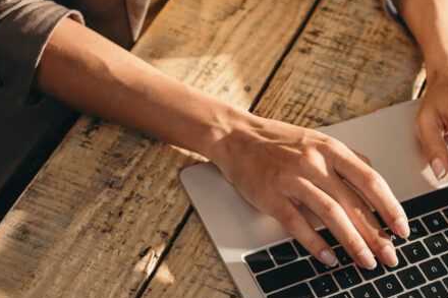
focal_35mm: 78
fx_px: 970
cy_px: 197
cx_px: 341
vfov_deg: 17.4
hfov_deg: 25.7
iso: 200
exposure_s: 1/200
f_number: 3.5
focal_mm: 35
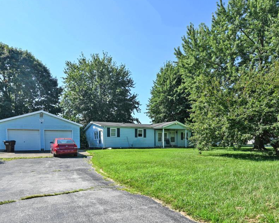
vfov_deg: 55.6
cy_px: 149
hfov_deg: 68.0
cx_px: 146
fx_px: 207
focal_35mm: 25
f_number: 6.3
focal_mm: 14
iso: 100
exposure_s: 1/320
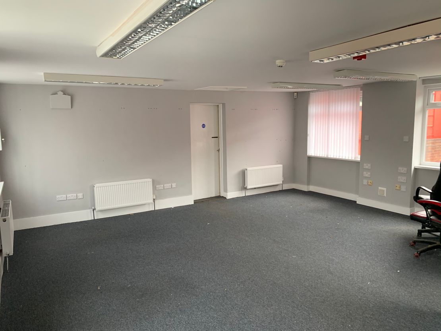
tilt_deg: -5.0
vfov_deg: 53.1
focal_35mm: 26
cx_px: 220
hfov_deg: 67.3
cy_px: 166
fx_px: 331
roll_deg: +0.6
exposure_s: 1/60
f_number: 1.8
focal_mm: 4.25
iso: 200
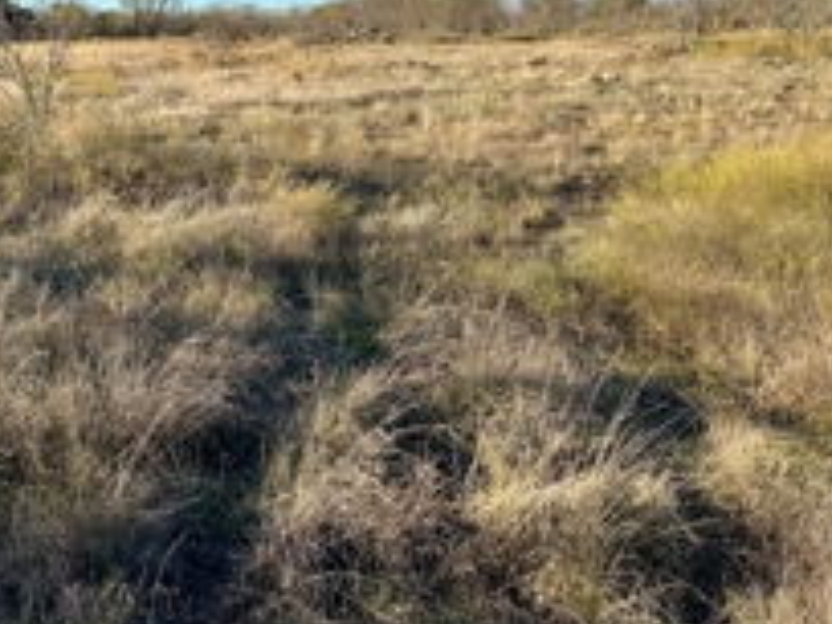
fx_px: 1130
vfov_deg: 29.8
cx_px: 265
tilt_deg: -2.3
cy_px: 86
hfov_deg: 39.9
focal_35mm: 47
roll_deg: -0.1
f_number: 1.78
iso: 80
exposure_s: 1/2353
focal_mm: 6.86
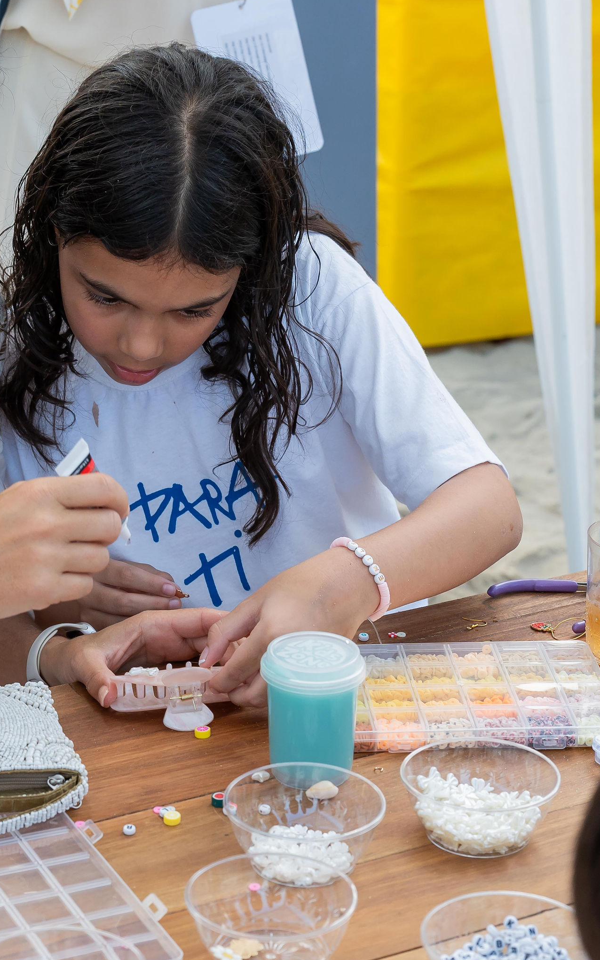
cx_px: 106
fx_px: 2354
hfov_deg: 14.4
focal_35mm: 90
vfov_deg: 23.0
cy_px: 432
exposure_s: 1/400
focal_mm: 48
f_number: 5.6
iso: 400
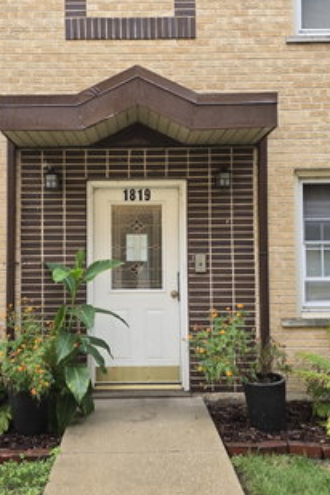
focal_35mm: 33
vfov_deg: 57.2
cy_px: 240
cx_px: 131
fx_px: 454
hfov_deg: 39.8
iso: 64
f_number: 1.7
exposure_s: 1/120
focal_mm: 6.3
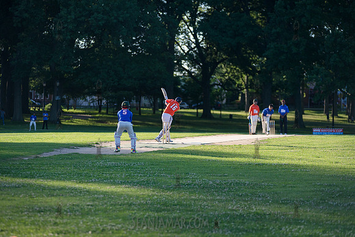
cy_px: 118
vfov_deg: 11.0
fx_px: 1233
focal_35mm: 125
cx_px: 178
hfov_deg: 16.4
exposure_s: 1/3200
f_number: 2.8
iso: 400
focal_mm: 125
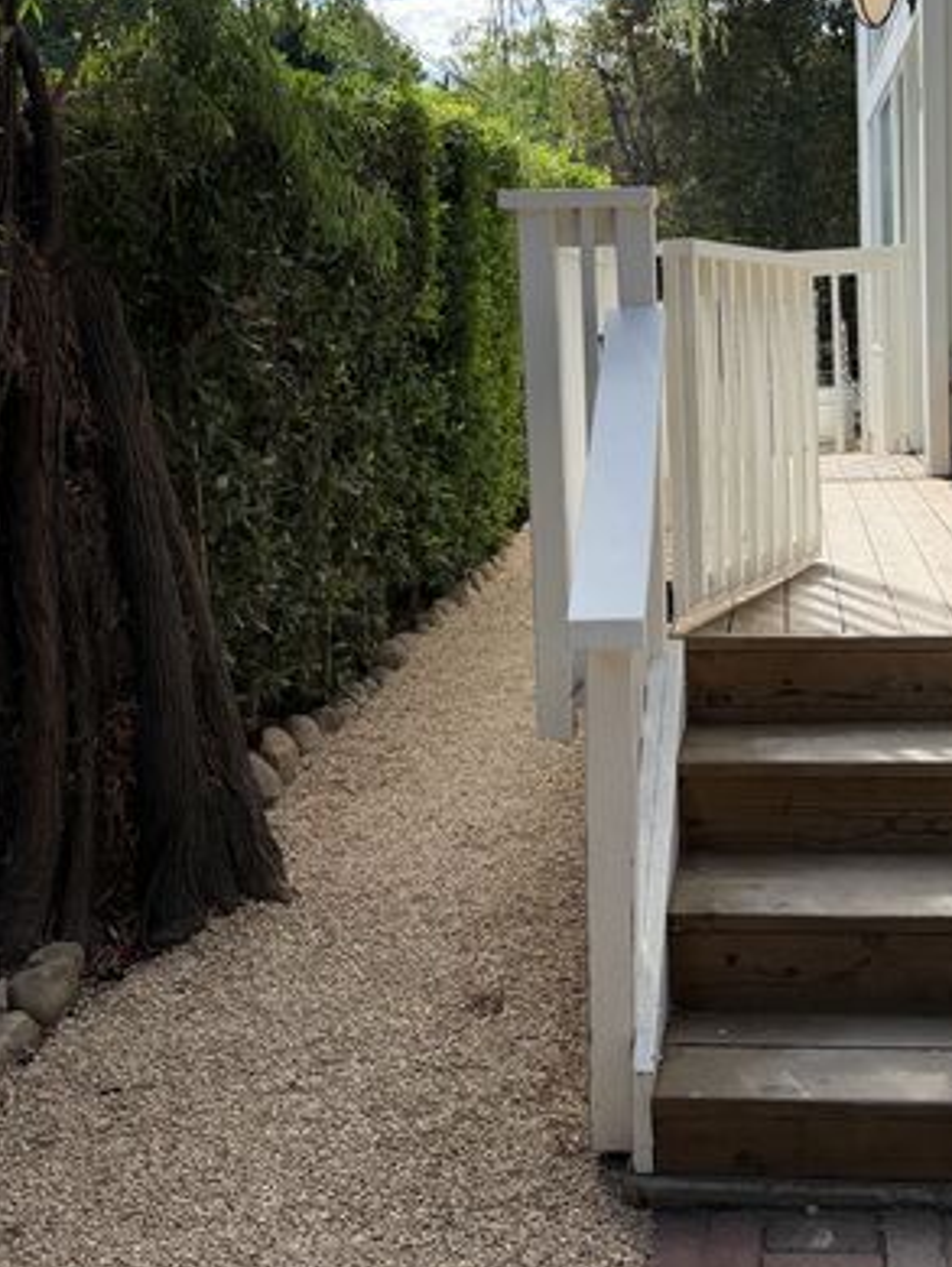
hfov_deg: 34.7
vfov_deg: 45.3
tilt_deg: -5.7
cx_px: 669
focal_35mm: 41
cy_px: 469
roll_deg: +1.8
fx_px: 1502
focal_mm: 6.76
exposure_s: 1/1727
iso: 100
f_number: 1.78
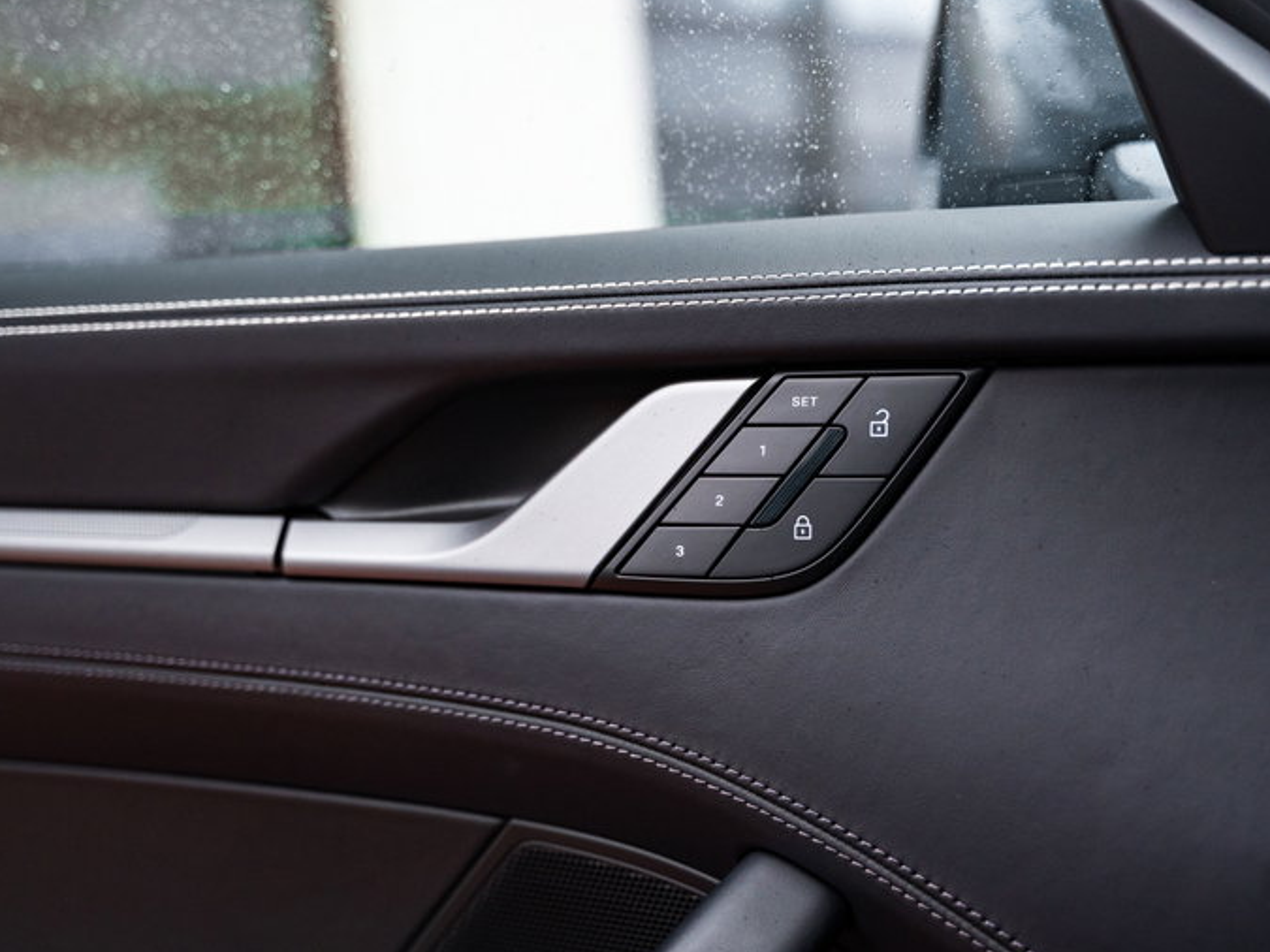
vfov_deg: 30.9
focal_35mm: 47
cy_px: 475
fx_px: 1724
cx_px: 655
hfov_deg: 40.4
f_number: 2.8
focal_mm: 43
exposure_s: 1/160
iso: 1250
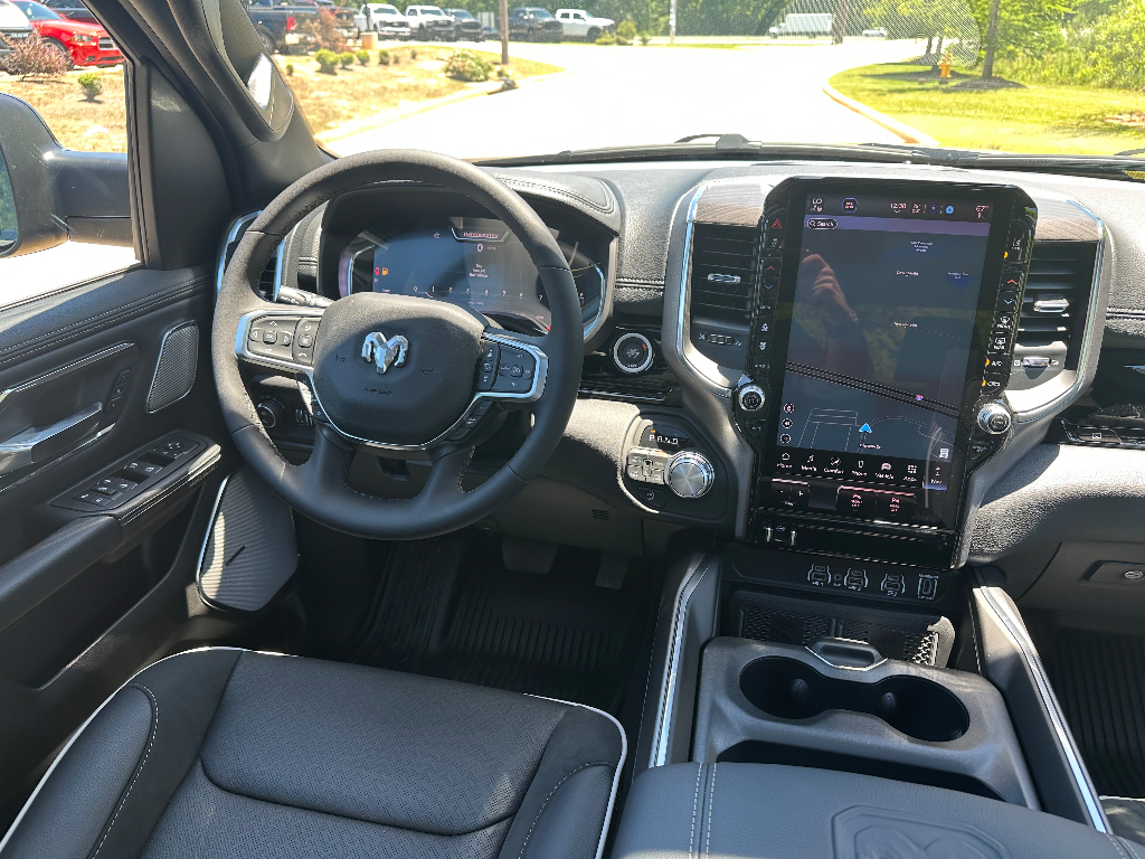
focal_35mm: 24
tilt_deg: -27.3
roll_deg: +0.1
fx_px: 794
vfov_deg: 56.8
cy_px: 430
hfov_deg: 71.6
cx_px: 572
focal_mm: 6.86
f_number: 1.78
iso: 64
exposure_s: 1/139
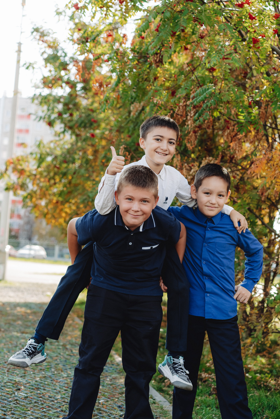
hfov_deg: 24.6
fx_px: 642
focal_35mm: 55
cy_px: 210
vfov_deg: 36.2
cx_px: 140
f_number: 3.5
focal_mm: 55
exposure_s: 1/1000
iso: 500
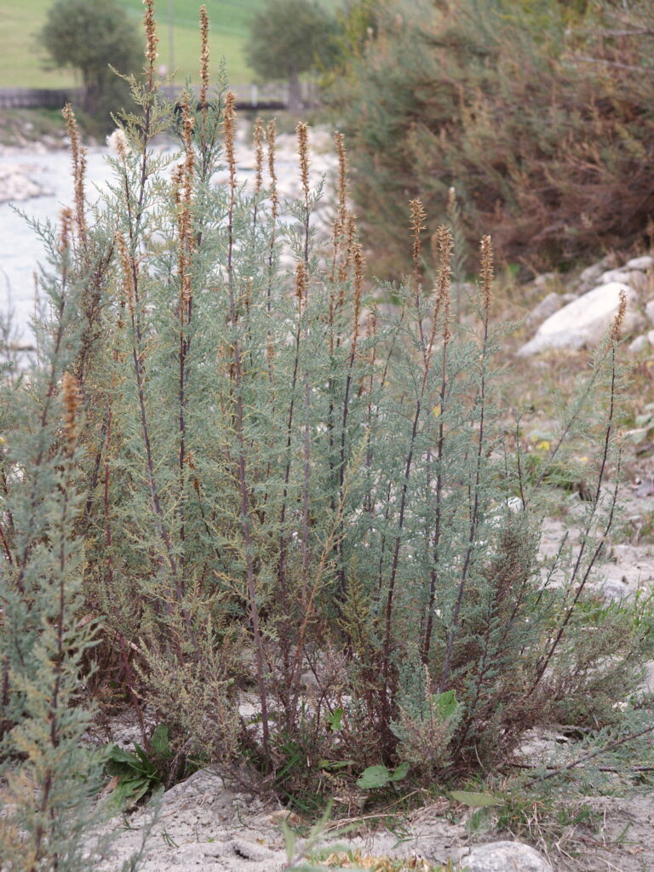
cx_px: 327
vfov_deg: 19.1
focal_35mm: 103
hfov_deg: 14.4
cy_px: 436
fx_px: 2595
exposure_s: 1/125
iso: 100
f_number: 4
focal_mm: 25.62
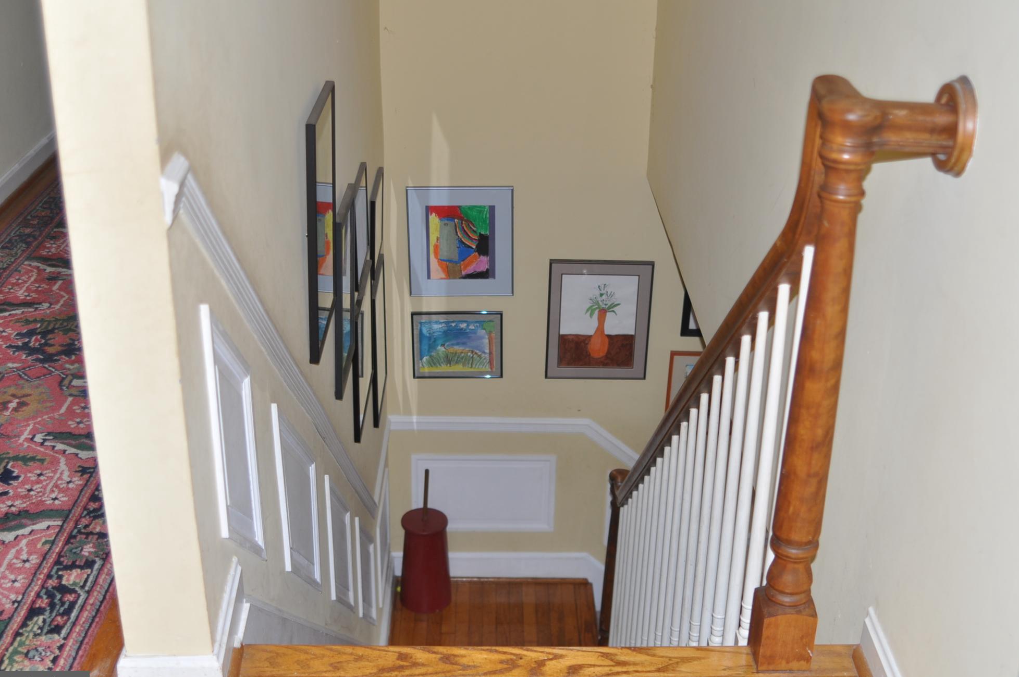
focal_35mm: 44
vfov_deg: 30.4
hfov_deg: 44.6
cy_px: 354
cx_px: 508
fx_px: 1244
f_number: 2.8
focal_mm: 28
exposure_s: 1/60
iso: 200
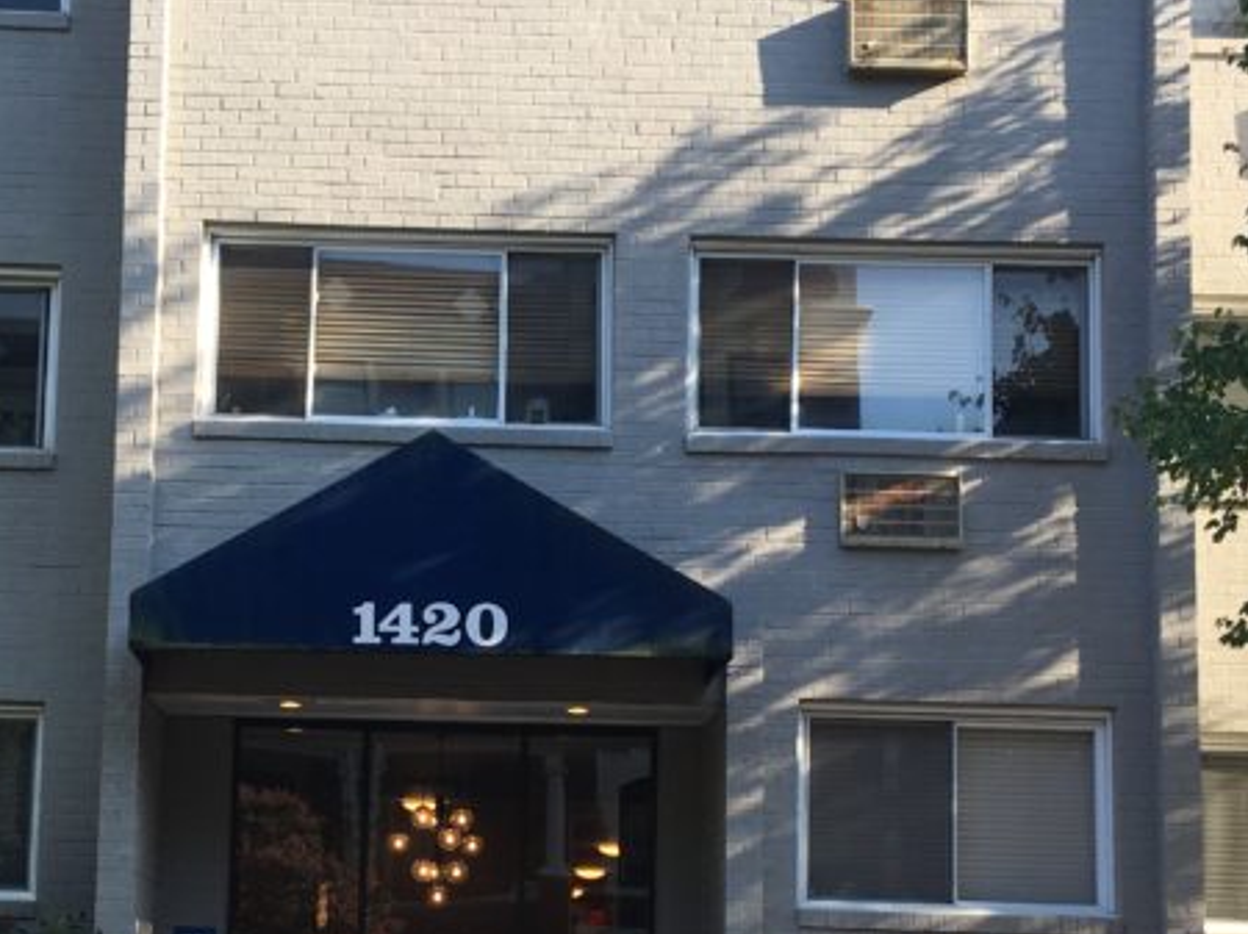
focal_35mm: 66
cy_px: 660
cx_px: 413
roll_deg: -1.7
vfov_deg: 22.1
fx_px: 2378
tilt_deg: +9.0
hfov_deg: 29.2
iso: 25
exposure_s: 1/373
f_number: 2.2
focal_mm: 4.15
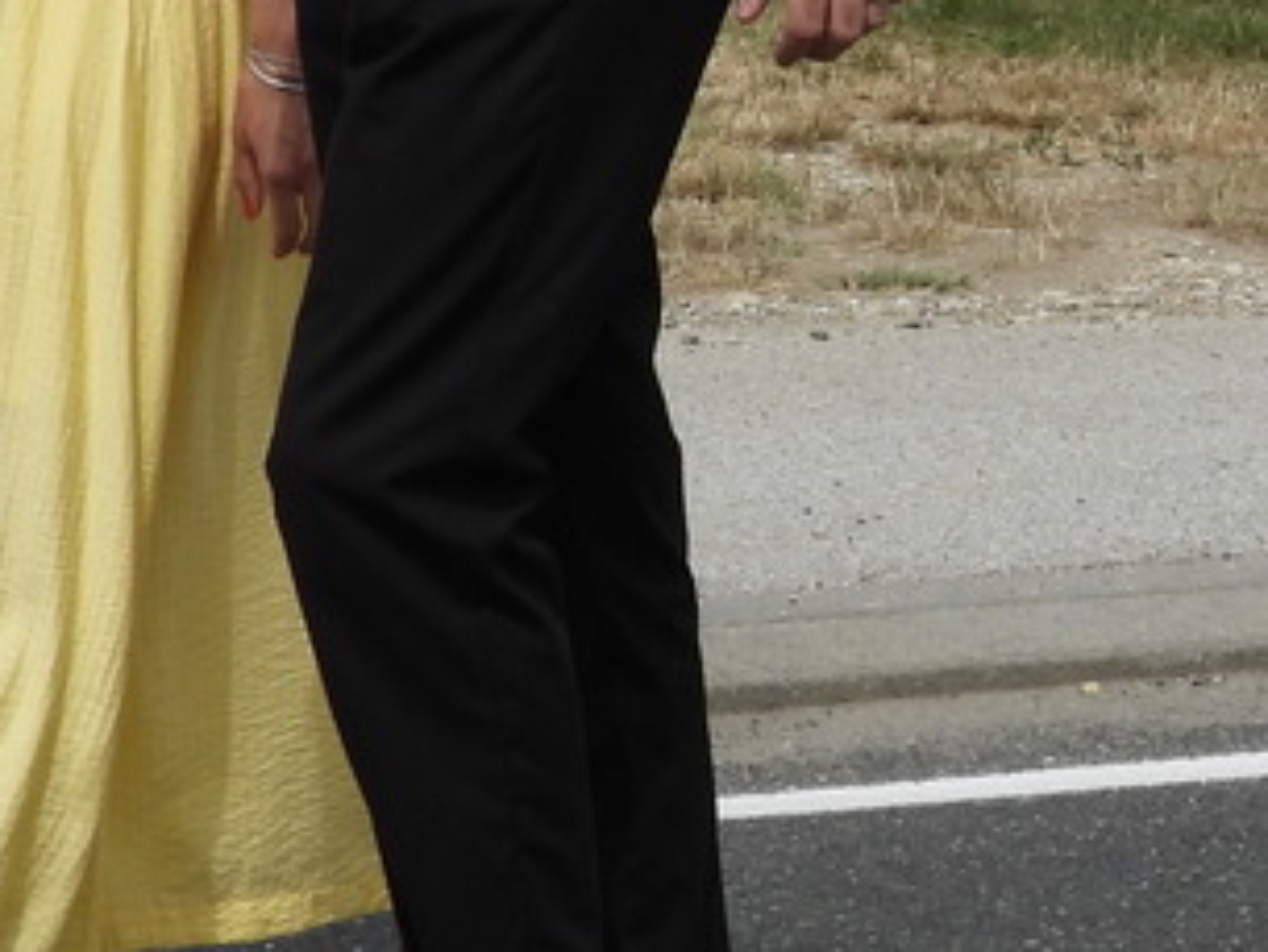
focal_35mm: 236
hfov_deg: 8.4
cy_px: -262
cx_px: 1102
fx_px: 8648
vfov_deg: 6.3
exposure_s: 1/1600
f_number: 3.5
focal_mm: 10.7
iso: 100
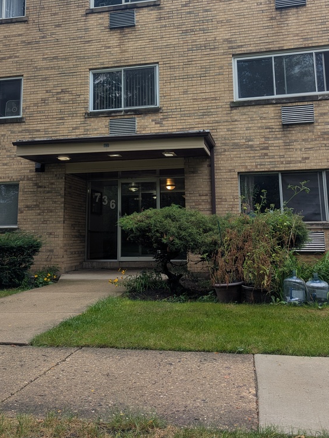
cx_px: 143
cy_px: 145
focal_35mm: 35
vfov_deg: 51.6
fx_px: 443
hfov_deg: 40.7
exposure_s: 1/338
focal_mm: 6.81
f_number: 1.85
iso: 37
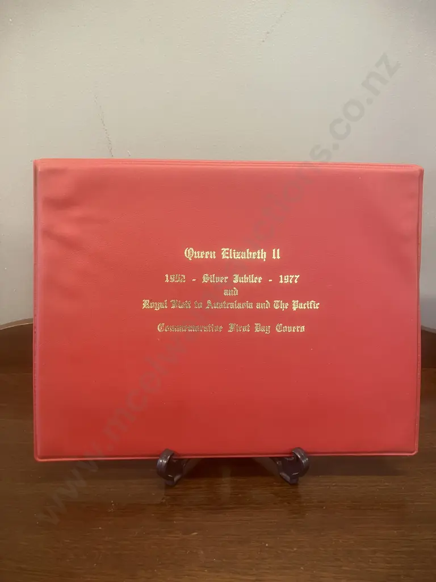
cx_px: 218
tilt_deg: -15.6
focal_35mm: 28
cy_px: 291
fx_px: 470
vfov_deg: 63.4
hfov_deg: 49.7
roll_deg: -1.2
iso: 250
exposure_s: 1/33
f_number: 1.8
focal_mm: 3.99
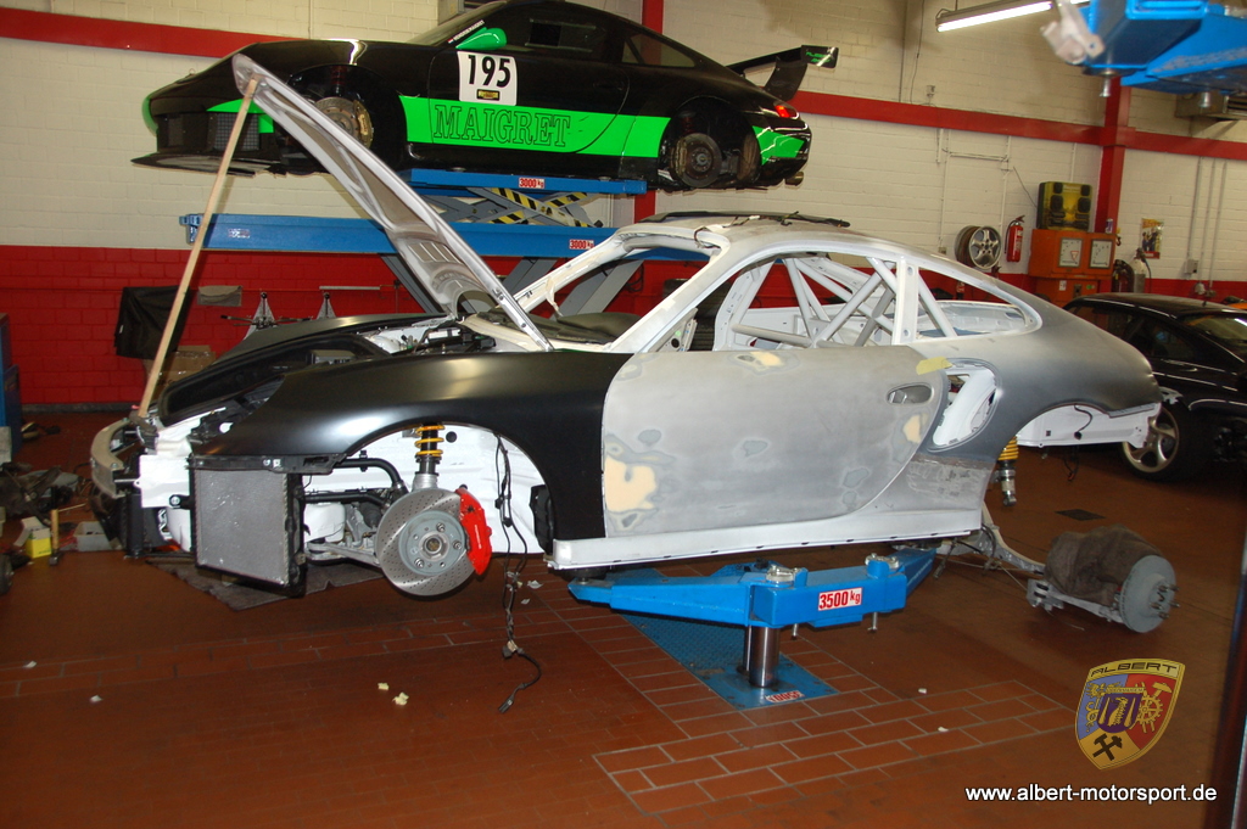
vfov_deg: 43.5
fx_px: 1038
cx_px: 624
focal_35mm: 30
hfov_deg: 62.0
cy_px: 414
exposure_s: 1/60
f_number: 3.8
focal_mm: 20
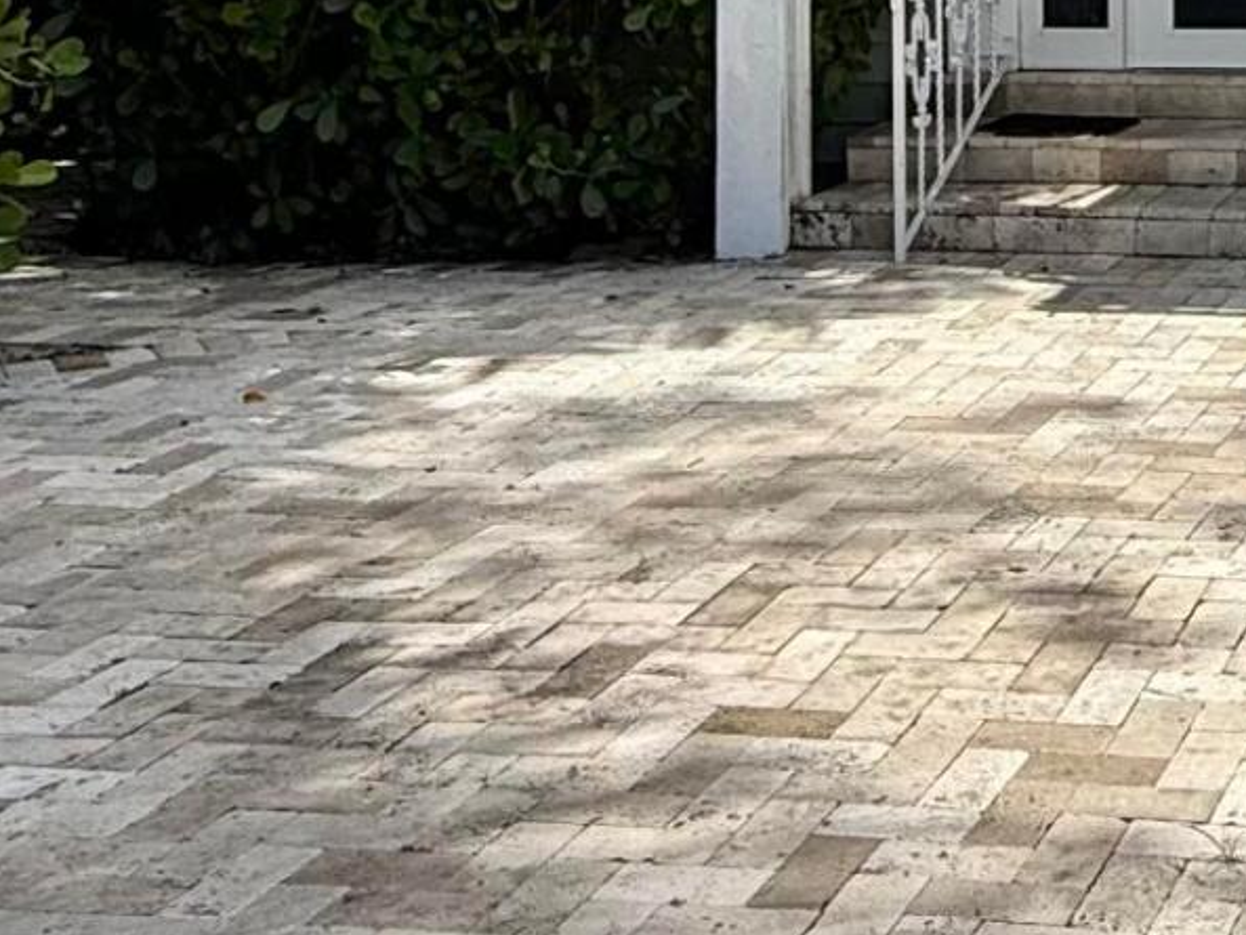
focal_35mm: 68
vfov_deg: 20.8
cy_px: -34
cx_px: 1544
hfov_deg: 25.3
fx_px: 2448
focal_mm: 2.22
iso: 50
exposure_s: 1/2024
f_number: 2.2
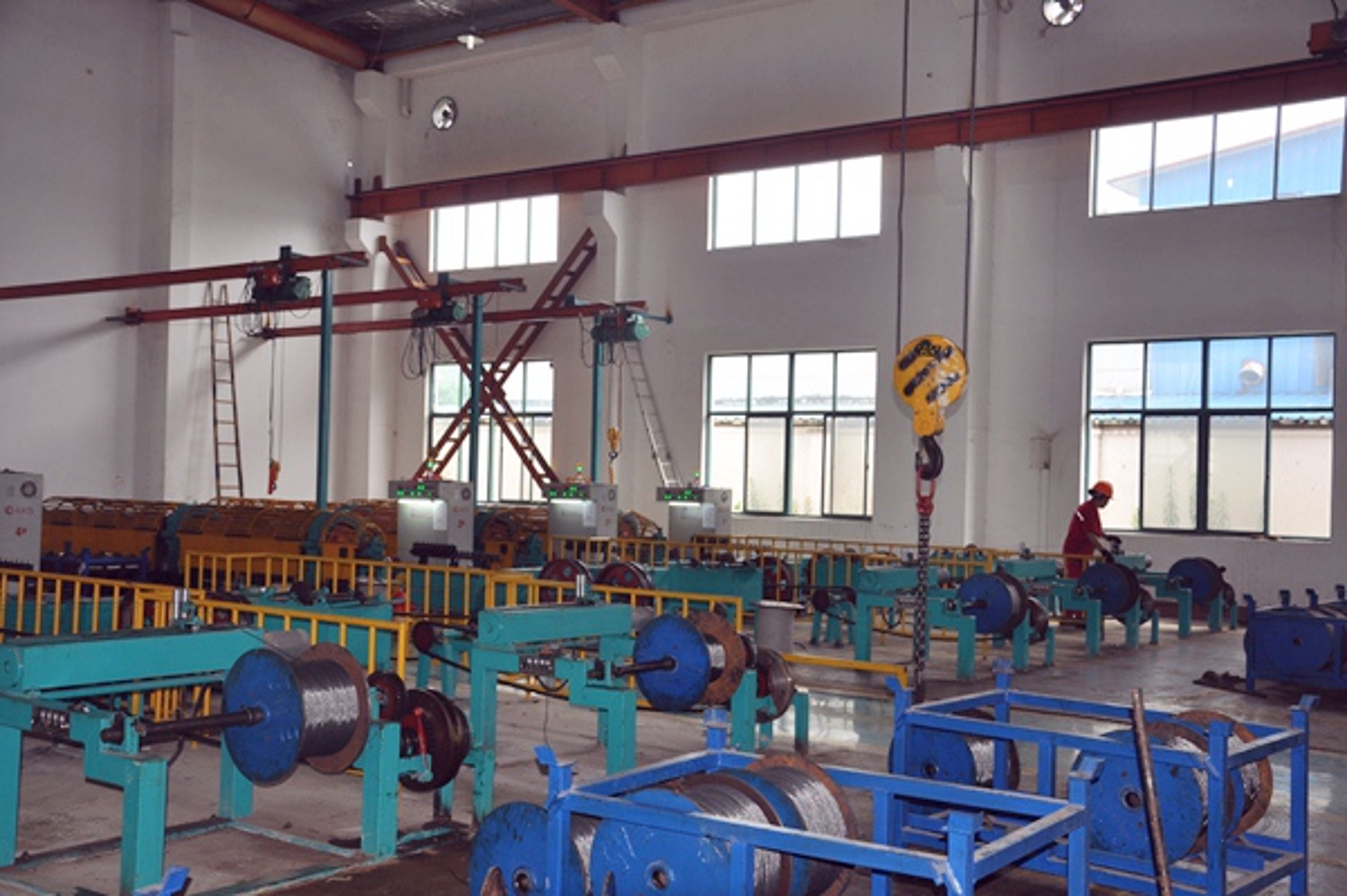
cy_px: 448
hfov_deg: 49.6
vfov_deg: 34.2
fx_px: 1458
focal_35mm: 39
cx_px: 674
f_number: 4
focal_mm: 26
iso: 200
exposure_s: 1/60
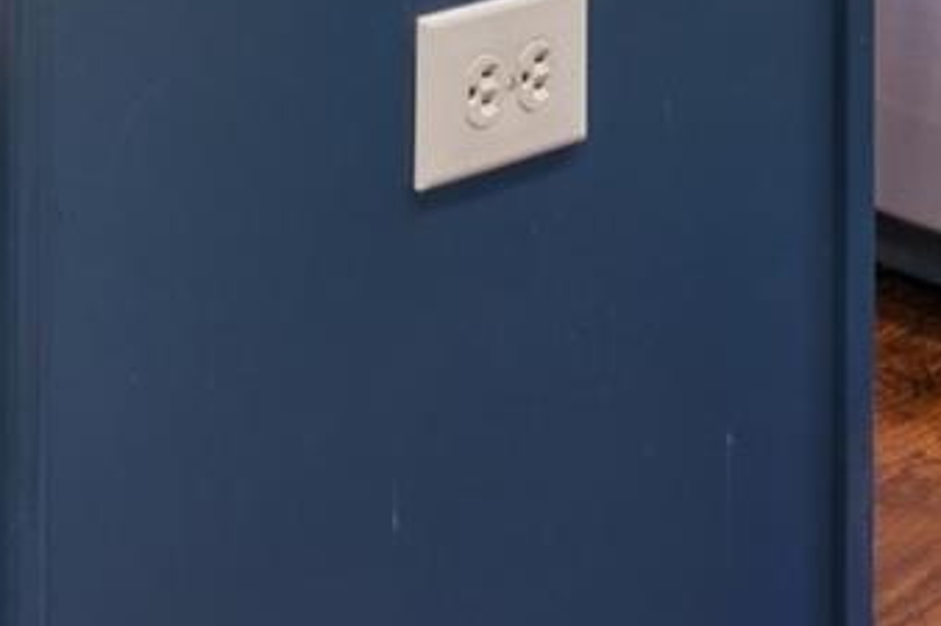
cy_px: -850
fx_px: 2613
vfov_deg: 11.4
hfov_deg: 19.9
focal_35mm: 100
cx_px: 58
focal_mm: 16.5
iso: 100
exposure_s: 1
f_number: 13
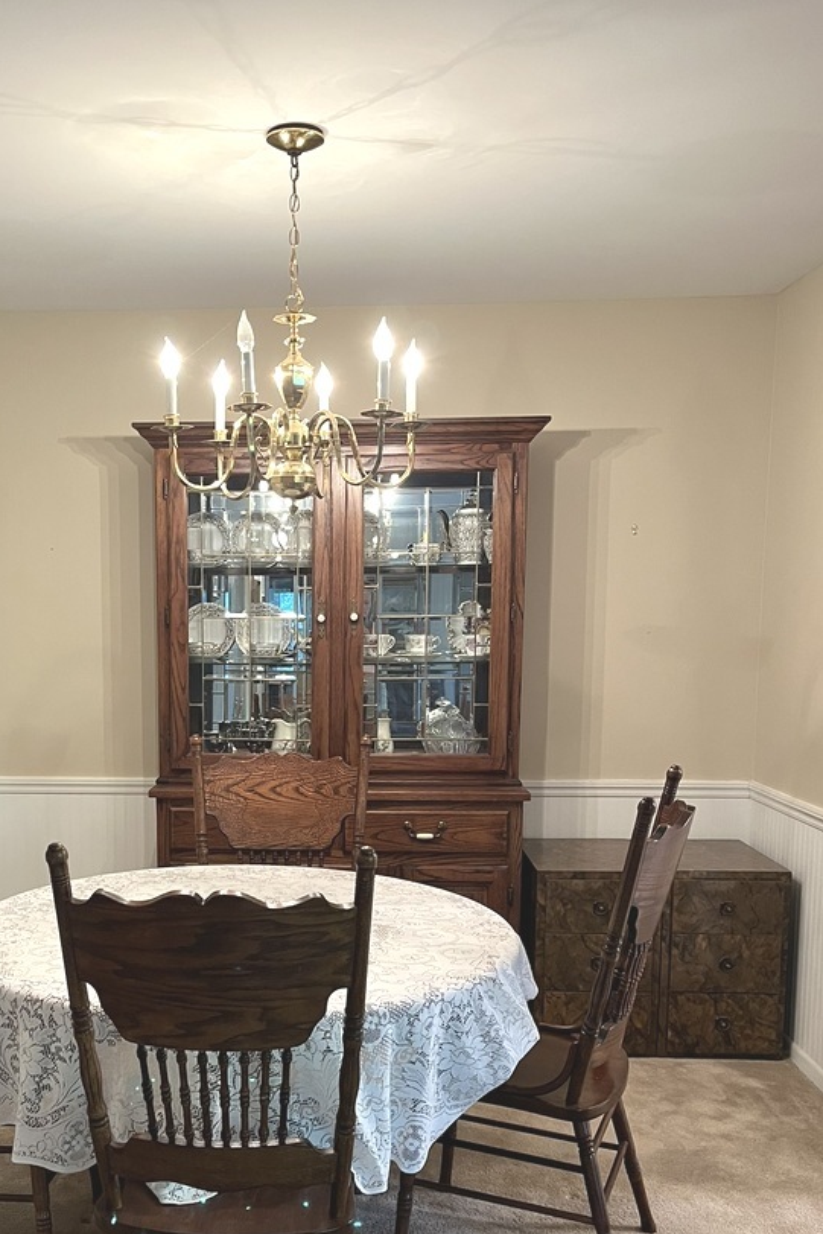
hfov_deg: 36.5
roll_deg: +0.3
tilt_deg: -8.4
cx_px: 271
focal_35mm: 36
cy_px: 773
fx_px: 1234
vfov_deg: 52.5
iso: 250
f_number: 1.6
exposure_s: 1/60
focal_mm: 5.1
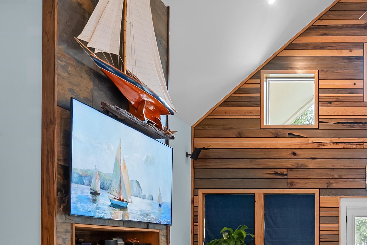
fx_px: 367
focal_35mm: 36
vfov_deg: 34.4
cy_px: 229
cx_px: 367
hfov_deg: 45.0
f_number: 9
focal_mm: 17
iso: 640
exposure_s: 1/3
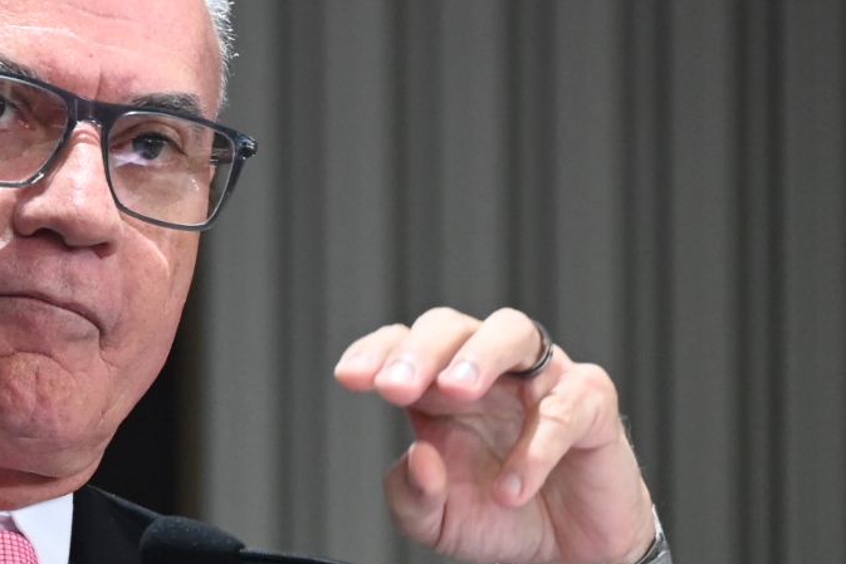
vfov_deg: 3.1
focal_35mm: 450
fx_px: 10577
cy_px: 74
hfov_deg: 4.6
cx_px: -20
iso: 3200
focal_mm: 125
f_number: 5.3
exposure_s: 1/200
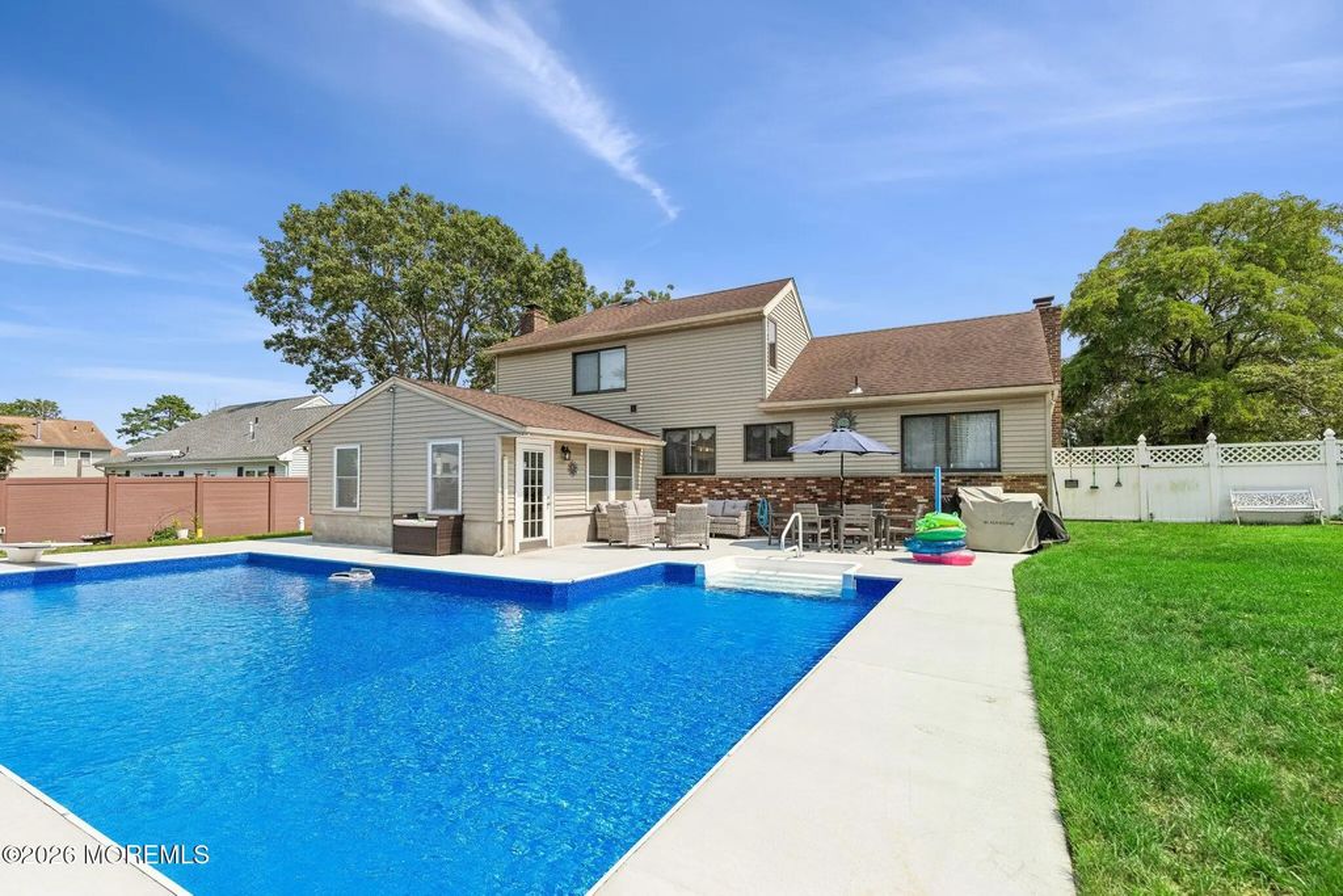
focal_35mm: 15
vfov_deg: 77.3
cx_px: 672
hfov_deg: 100.4
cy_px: 448
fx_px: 560
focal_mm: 15
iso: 640
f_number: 7.1
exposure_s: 1/4000
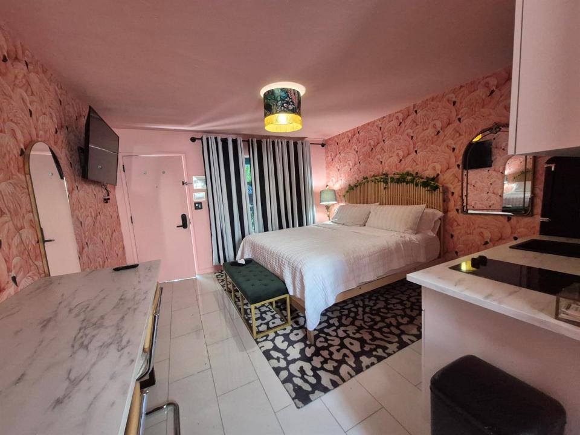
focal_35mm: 13
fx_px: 218
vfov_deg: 89.9
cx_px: 290
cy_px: 218
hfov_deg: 106.2
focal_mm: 1.74
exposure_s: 1/60
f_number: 2.2
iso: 640
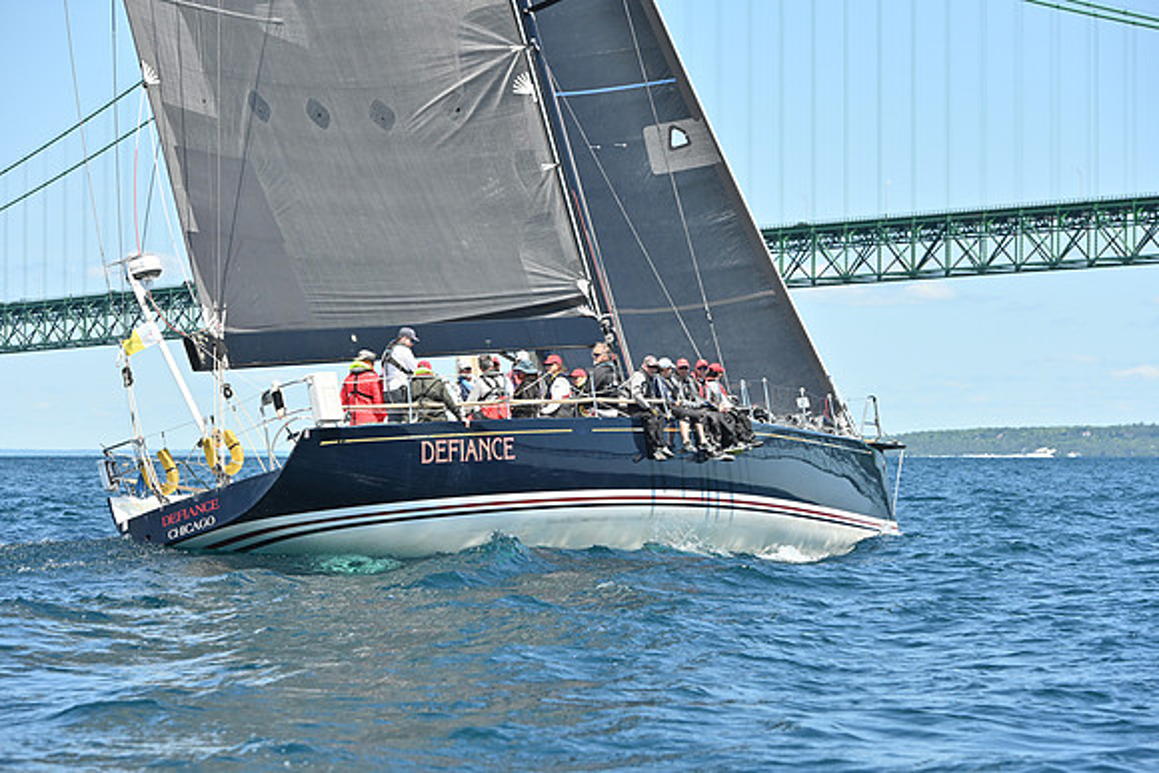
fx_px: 4347
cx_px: 580
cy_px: 386
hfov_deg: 15.2
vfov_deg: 10.2
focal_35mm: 135
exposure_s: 1/1000
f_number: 6.3
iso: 320
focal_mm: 135
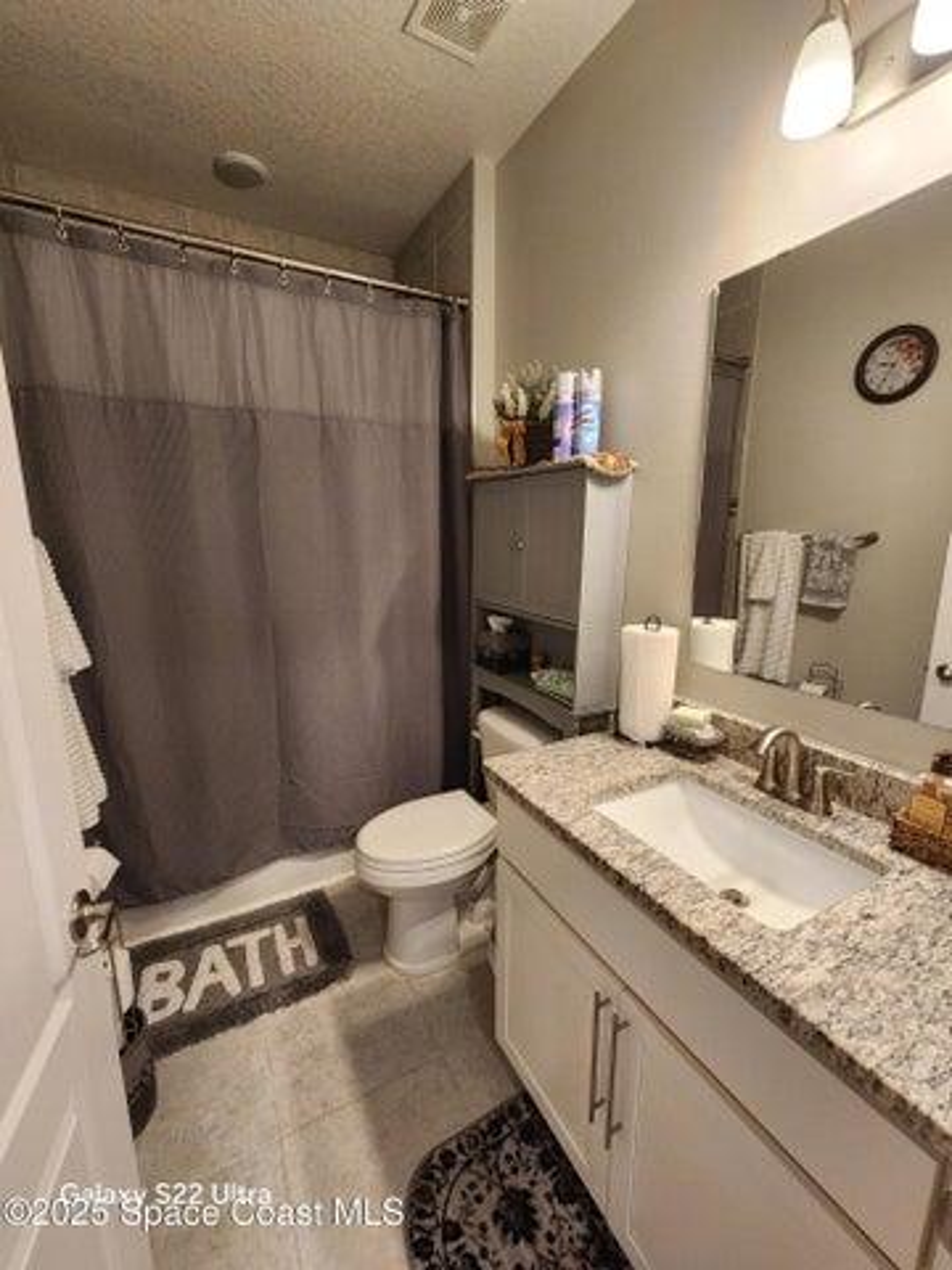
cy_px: 635
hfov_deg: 89.9
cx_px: 476
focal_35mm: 13
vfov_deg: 106.2
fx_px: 477
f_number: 2.2
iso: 400
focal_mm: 2.2
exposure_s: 1/60
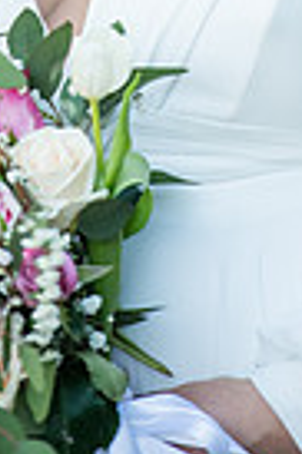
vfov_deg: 3.1
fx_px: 8275
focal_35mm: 656
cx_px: 106
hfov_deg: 2.1
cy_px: -272
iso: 640
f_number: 3.5
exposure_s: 1/1000
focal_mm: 200
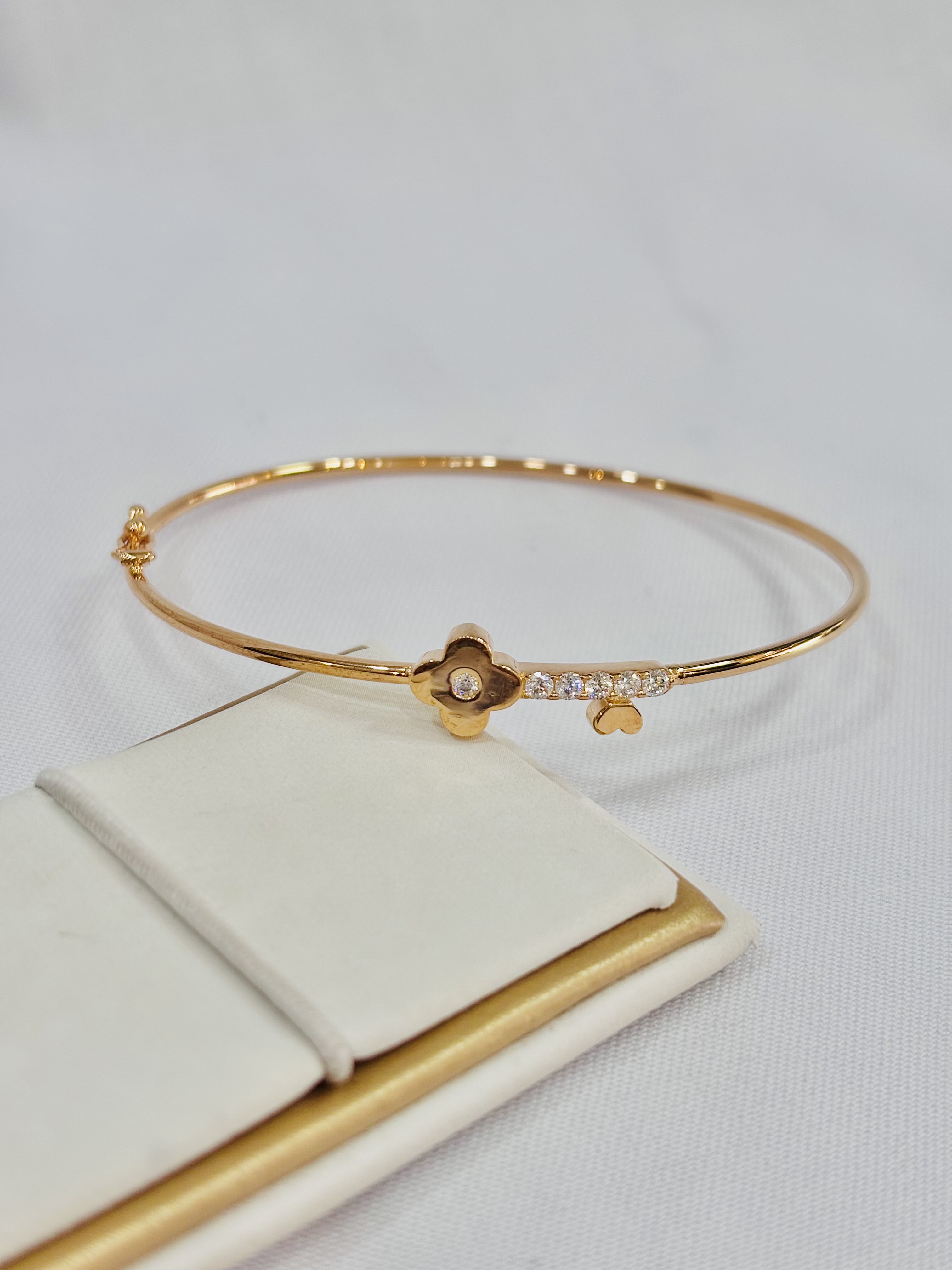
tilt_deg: -37.1
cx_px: 476
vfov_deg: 36.8
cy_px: 635
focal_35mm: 52
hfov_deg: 28.0
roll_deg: -5.9
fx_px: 1907
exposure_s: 1/195
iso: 32
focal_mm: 5.96
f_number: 1.6
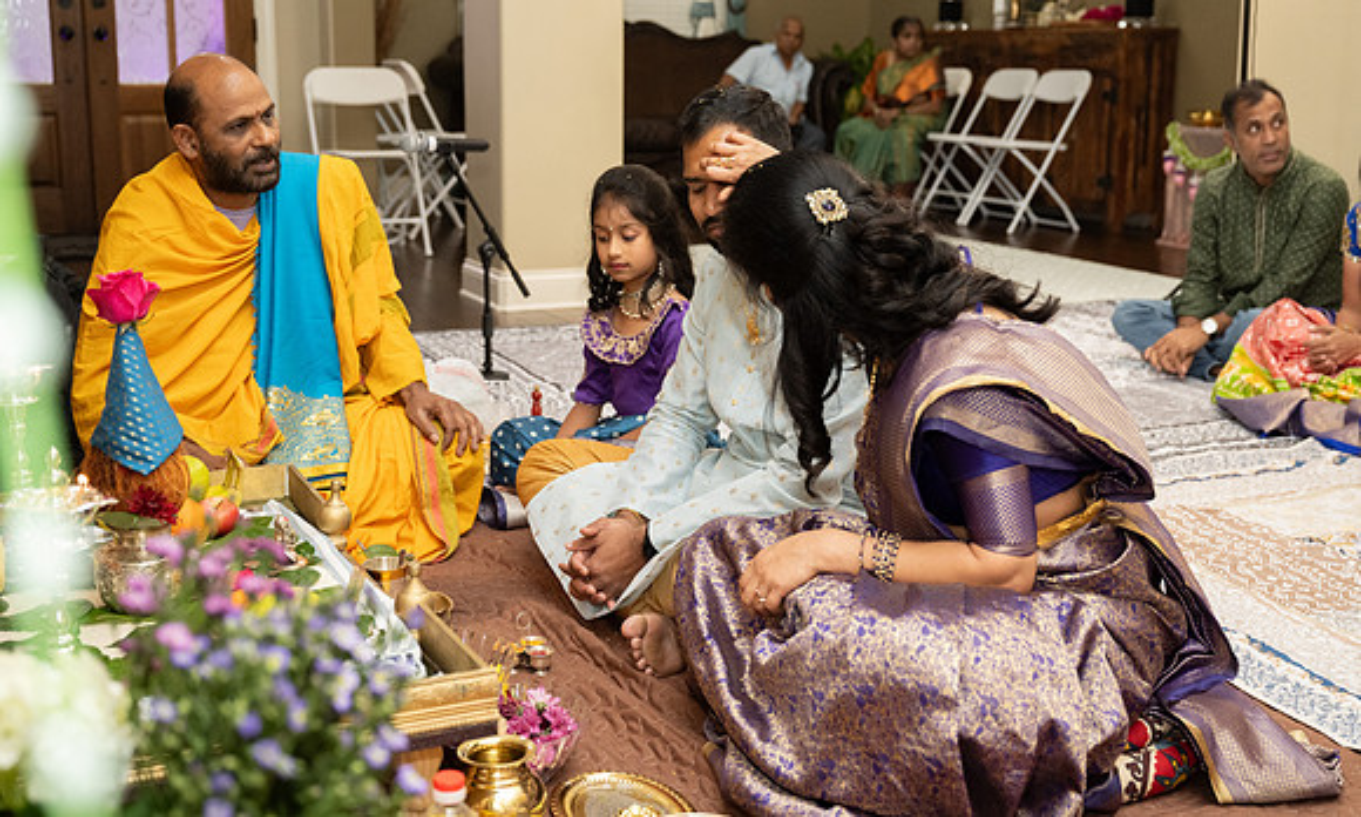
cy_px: 347
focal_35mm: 44
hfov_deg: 45.6
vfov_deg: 28.3
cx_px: 709
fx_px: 1617
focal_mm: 41
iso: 1000
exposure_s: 1/160
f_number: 3.5
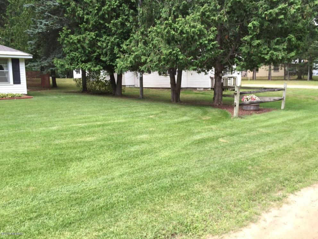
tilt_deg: -9.3
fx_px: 276
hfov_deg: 60.0
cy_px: 119
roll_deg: +1.2
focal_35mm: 30
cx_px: 164
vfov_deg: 46.8
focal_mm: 4.15
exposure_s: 1/220
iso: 32
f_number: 2.2
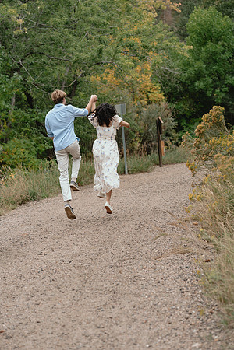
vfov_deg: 23.9
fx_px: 829
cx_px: 117
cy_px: 175
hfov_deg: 16.1
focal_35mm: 85
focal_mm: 85
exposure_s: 1/250
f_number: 3.5
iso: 250
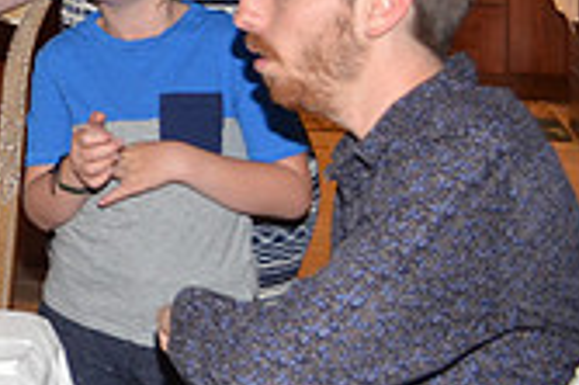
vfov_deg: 12.6
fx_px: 1671
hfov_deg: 17.1
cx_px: -371
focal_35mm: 104
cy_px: -149
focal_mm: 20
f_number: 4
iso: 800
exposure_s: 1/60
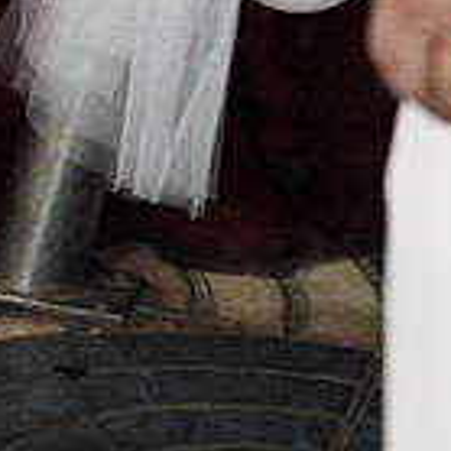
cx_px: -876
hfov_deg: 4.8
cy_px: -649
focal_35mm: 347
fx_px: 5115
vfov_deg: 4.9
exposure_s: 1/320
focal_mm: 35
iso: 6400
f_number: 1.4
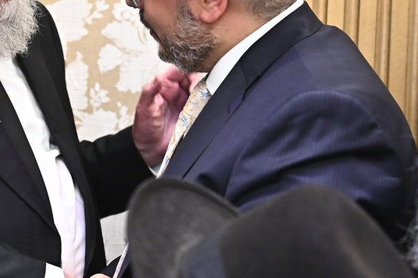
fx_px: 1276
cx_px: 126
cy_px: -4
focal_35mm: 110
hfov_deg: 18.5
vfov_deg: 12.3
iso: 3200
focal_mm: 42
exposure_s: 1/200
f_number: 2.8
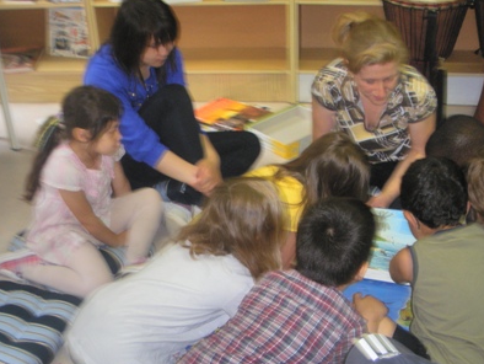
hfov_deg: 36.1
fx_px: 741
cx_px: 275
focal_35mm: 53
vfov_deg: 27.5
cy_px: 220
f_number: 3.5
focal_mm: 6.7
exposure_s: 1/30
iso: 100
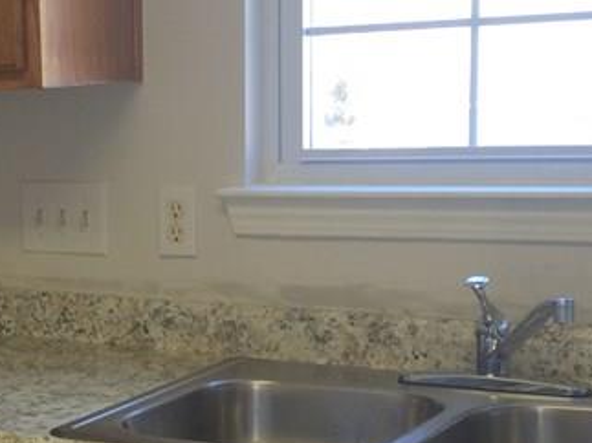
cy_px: 320
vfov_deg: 16.0
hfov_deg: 20.1
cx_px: -101
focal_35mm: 92
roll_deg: +4.1
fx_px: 1573
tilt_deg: -10.6
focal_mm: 4.15
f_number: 2.2
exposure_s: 1/30
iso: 40
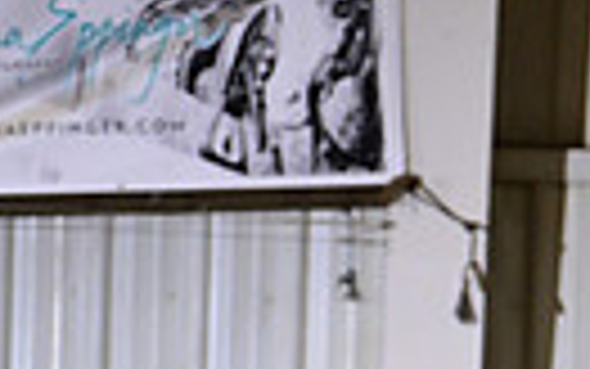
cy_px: 695
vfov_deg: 1.5
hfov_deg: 2.3
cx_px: 1225
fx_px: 14542
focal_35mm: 904
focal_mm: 200
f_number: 4.5
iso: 2500
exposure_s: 1/200
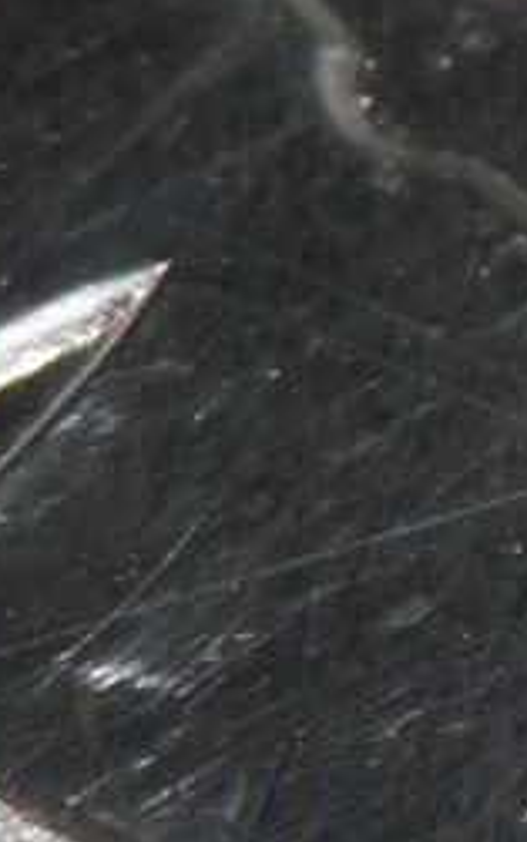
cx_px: 3793
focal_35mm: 432
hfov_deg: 2.7
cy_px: -1285
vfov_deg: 4.7
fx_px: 9921
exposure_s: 1/60
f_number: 4.5
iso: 250
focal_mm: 29
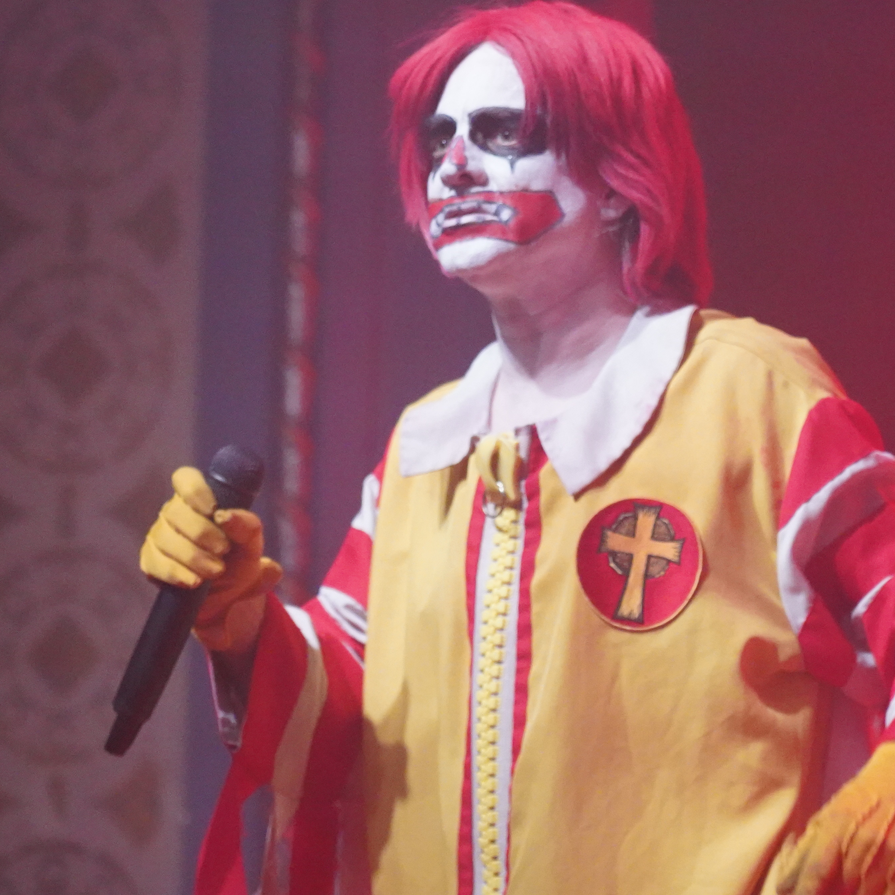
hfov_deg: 8.7
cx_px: 508
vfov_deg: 8.7
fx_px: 5850
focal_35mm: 200
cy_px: 292
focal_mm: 105
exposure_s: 1/160
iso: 12800
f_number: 4
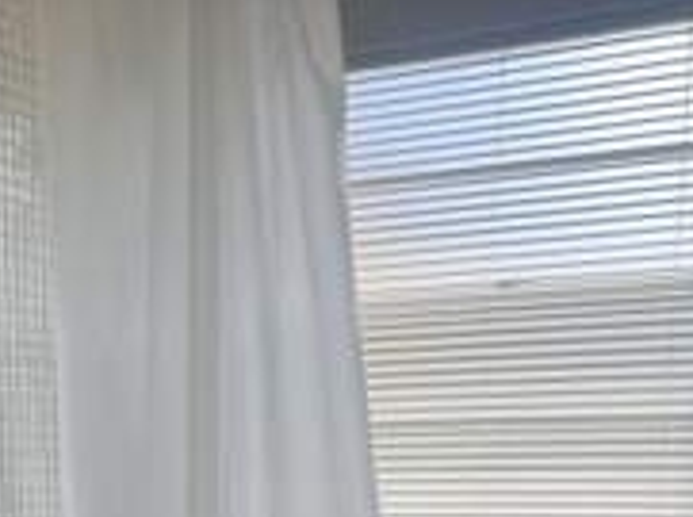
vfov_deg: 19.5
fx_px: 1379
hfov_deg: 27.2
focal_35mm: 69
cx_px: 61
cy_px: 680
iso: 50
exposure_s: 1/526
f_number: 1.5
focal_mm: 5.7
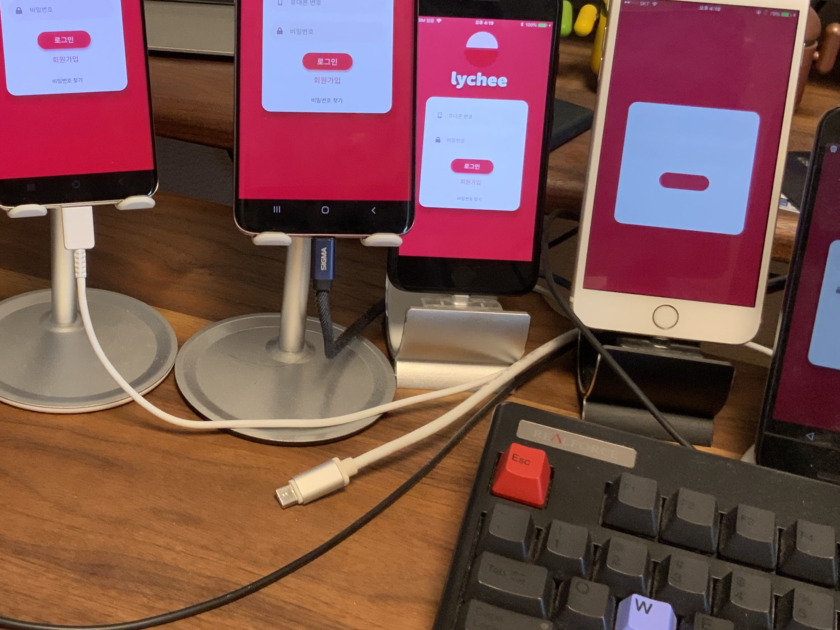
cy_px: 216
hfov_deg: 35.5
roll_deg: -3.7
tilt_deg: -28.2
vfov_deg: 27.4
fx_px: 1286
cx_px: 232
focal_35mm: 53
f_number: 1.8
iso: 125
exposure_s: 1/60
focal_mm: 3
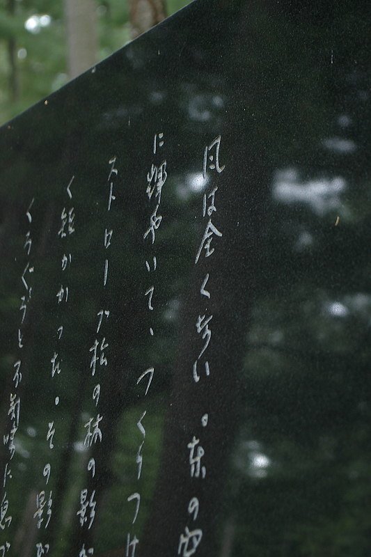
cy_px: 278
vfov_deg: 29.9
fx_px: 1044
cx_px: 186
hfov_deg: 20.2
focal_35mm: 68
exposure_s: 1/40
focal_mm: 45
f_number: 4
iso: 200
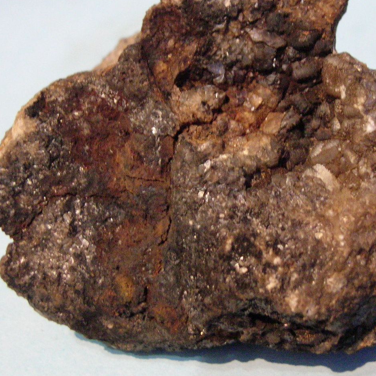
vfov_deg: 24.3
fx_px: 873
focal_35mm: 71
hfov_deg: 24.2
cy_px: 171
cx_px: 257
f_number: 2.9
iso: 300
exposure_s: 1/4.2
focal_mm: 7.8
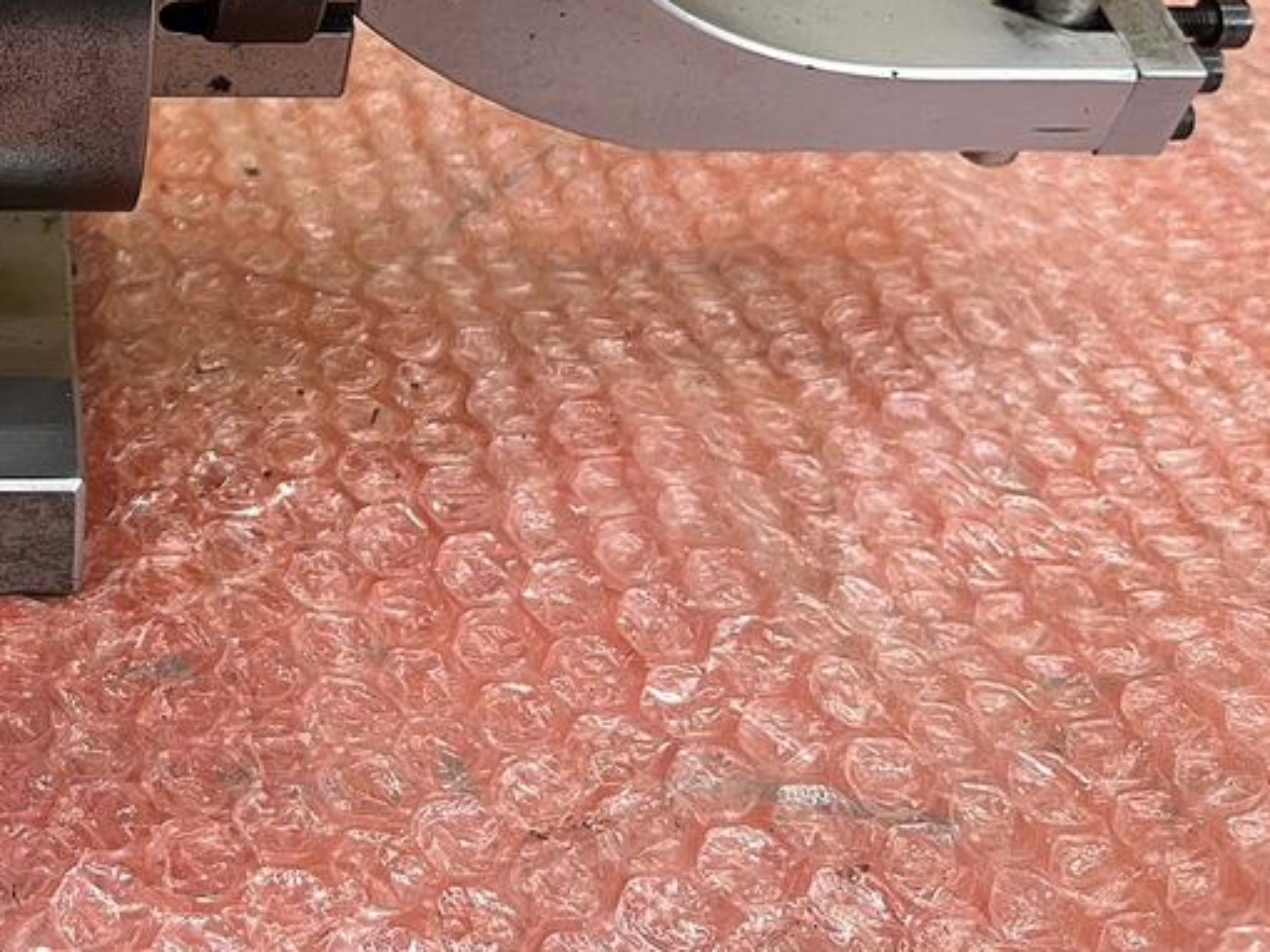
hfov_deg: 34.7
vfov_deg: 27.1
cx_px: 52
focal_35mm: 51
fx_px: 1870
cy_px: 25
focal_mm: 5.1
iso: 125
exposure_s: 1/86
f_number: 1.6
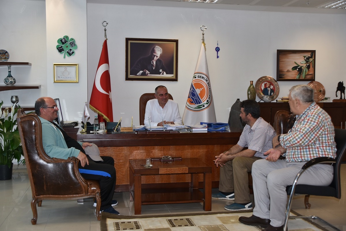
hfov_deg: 49.5
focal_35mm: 39
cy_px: 116
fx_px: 375
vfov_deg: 34.3
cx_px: 173
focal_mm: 26
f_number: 4
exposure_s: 1/60
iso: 100
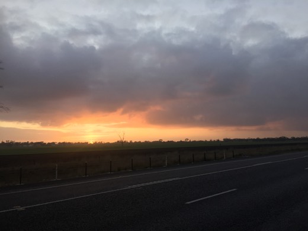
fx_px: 258
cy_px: 116
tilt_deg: +7.3
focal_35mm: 29
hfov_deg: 61.7
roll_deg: +1.6
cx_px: 154
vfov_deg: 48.2
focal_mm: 4.15
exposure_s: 1/120
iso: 40
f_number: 2.2
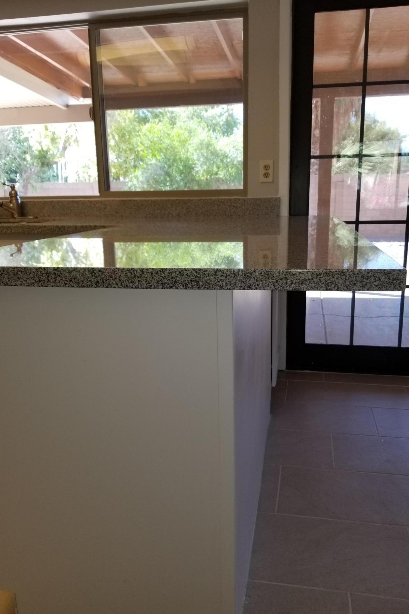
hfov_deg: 46.4
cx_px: 213
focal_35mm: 28
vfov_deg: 65.5
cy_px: 301
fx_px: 477
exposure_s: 1/120
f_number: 1.7
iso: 80
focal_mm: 4.3
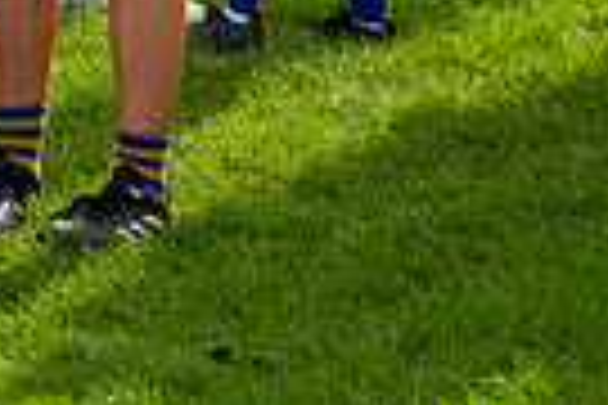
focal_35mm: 301
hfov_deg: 6.8
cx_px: 9
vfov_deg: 4.5
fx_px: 5083
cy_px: -461
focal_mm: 70
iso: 100
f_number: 2.8
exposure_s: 1/1600
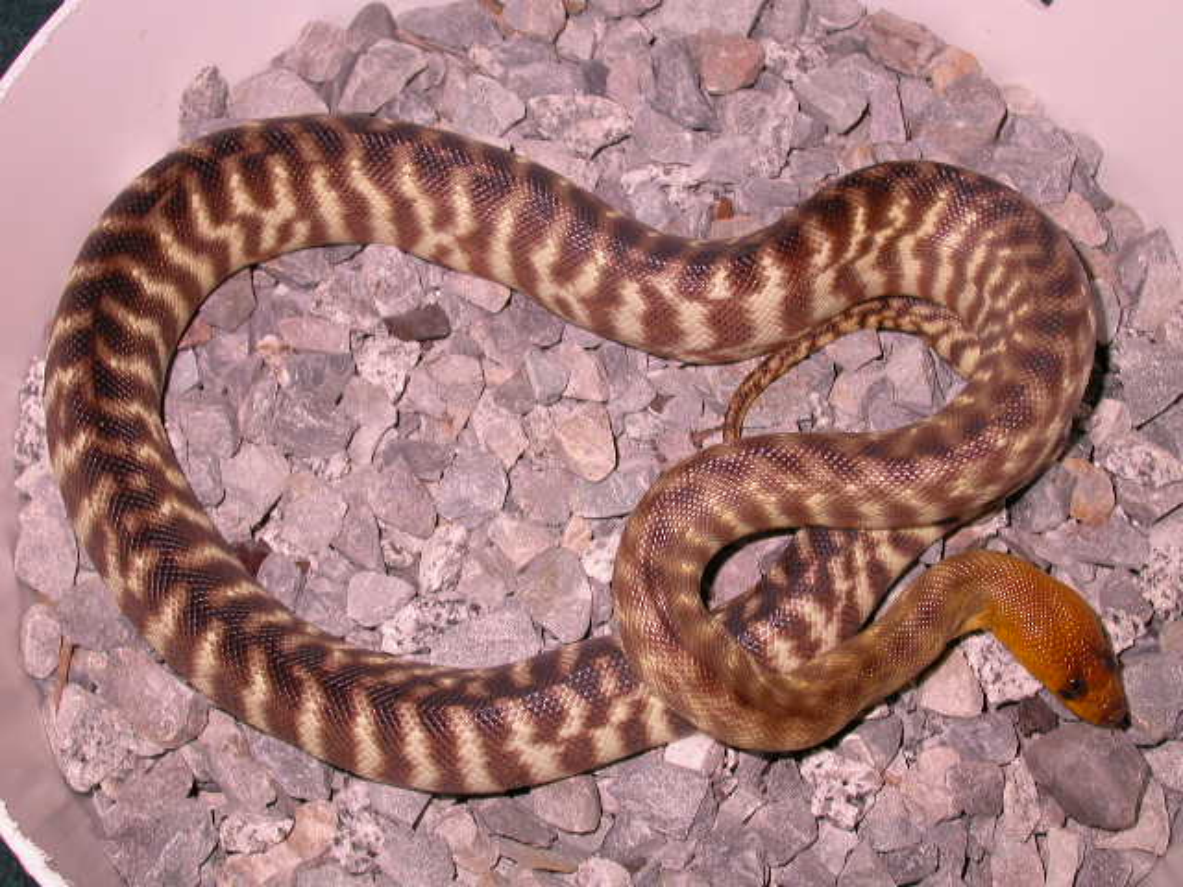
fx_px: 2016
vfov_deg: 24.8
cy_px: 444
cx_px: 592
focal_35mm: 59
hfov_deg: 32.7
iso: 100
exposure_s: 1/60.3
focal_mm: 12.2
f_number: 3
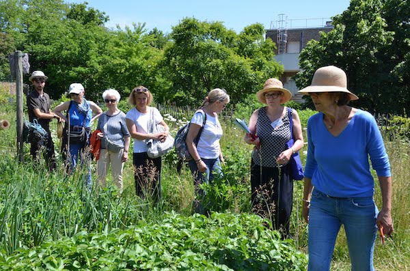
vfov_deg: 36.7
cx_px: 205
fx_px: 409
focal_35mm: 36
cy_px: 136
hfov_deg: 53.2
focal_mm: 24
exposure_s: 1/320
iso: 250
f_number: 9
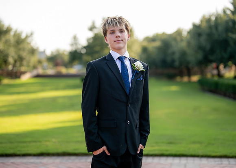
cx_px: 123
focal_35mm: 61
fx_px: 411
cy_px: 76
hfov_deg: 32.0
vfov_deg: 23.1
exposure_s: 1/2500
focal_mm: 50
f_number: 1.2
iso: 200
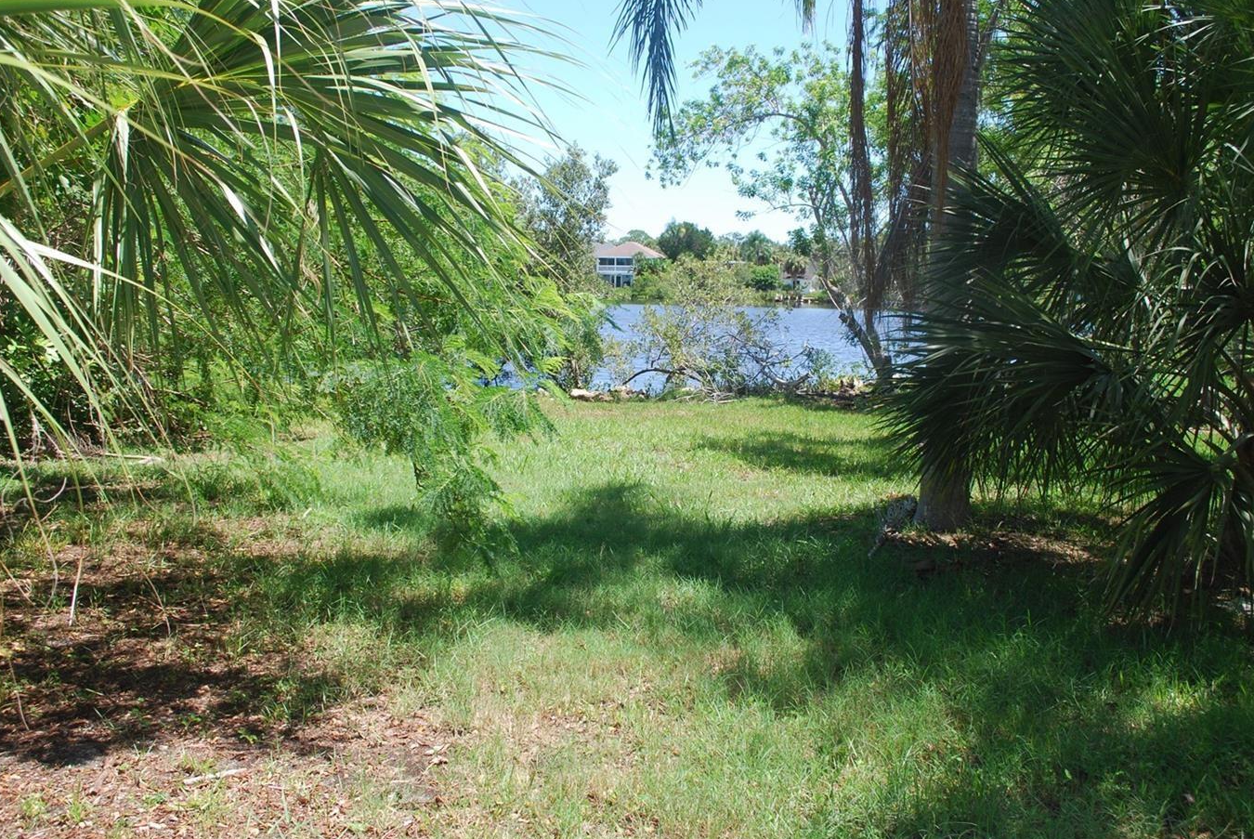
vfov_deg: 41.2
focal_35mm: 32
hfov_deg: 58.7
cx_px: 630
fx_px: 1116
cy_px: 389
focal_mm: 18
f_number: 5.6
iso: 180
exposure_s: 1/125
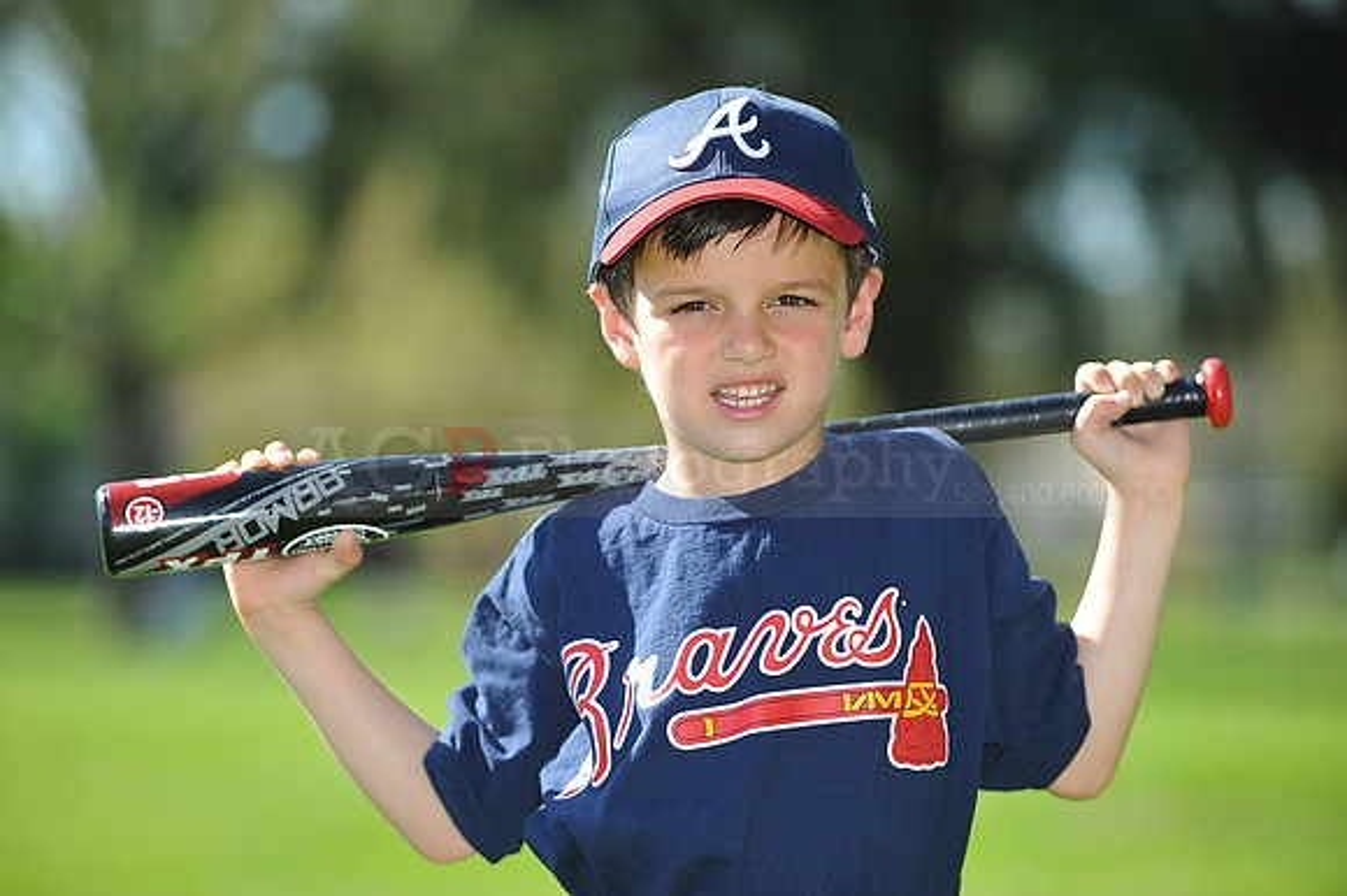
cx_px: 674
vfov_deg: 8.3
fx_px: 6170
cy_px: 448
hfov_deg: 12.5
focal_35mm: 165
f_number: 4.5
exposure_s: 1/640
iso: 200
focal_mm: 165
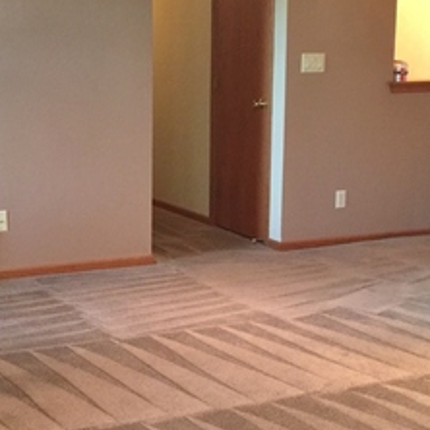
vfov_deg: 23.4
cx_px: 128
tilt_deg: -11.2
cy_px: 227
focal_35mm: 74
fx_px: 1040
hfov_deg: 23.2
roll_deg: -0.7
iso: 125
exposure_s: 1/10
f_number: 2.2
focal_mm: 4.15
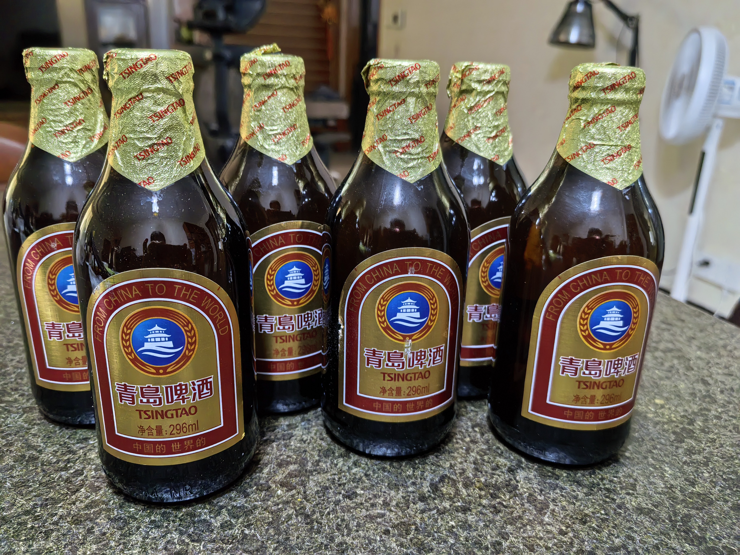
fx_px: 577
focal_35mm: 27
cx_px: 370
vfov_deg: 51.4
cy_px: 278
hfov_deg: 65.3
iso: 640
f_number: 1.9
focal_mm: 5.52
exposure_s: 1/167
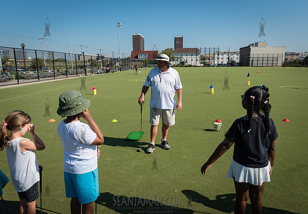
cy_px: 107
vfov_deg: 50.4
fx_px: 228
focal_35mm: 26
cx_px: 166
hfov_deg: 68.0
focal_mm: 24
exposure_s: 1/640
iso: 100
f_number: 5
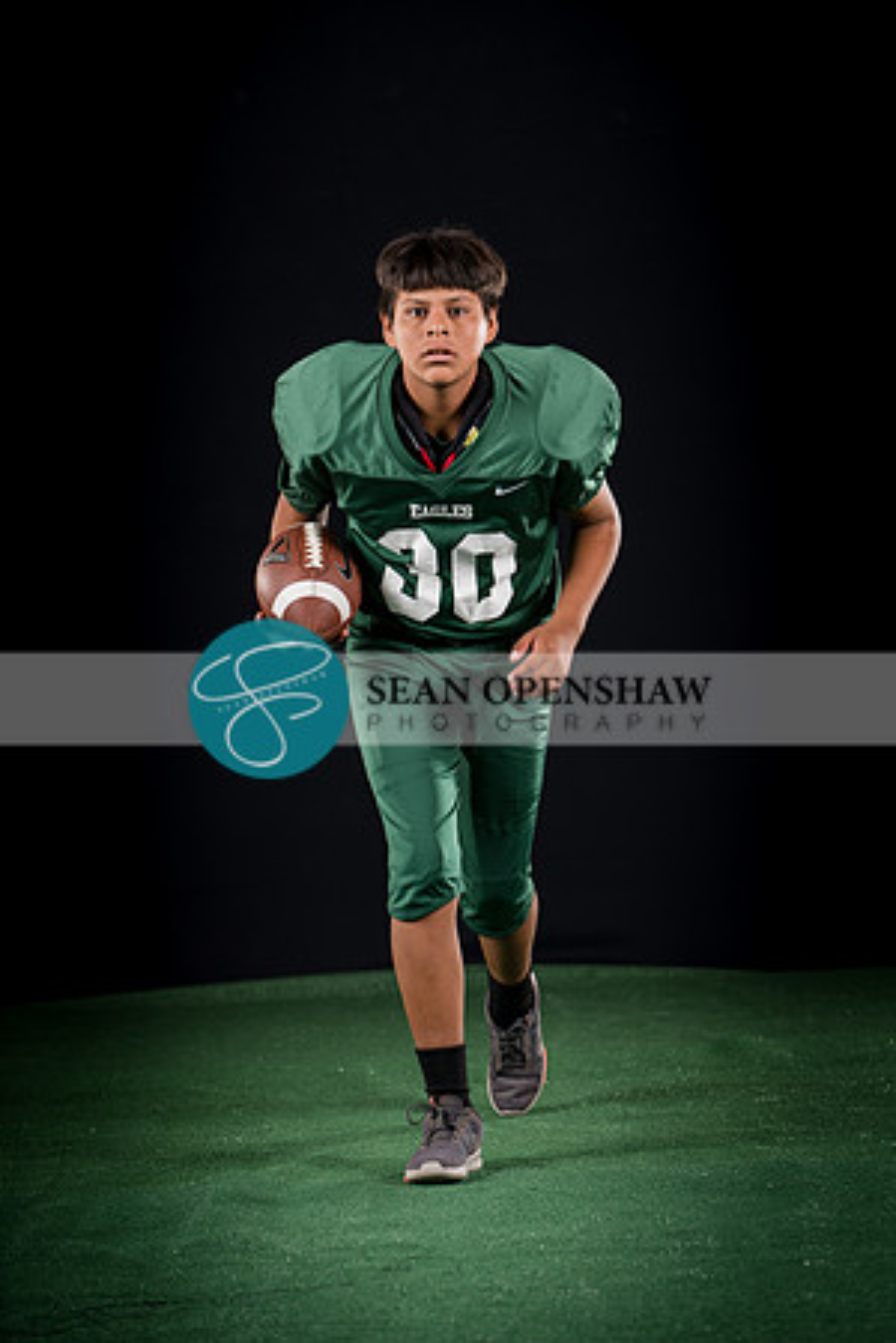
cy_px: 672
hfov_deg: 12.5
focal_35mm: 110
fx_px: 4106
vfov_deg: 18.6
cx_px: 448
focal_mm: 110
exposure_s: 1/160
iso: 200
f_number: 4
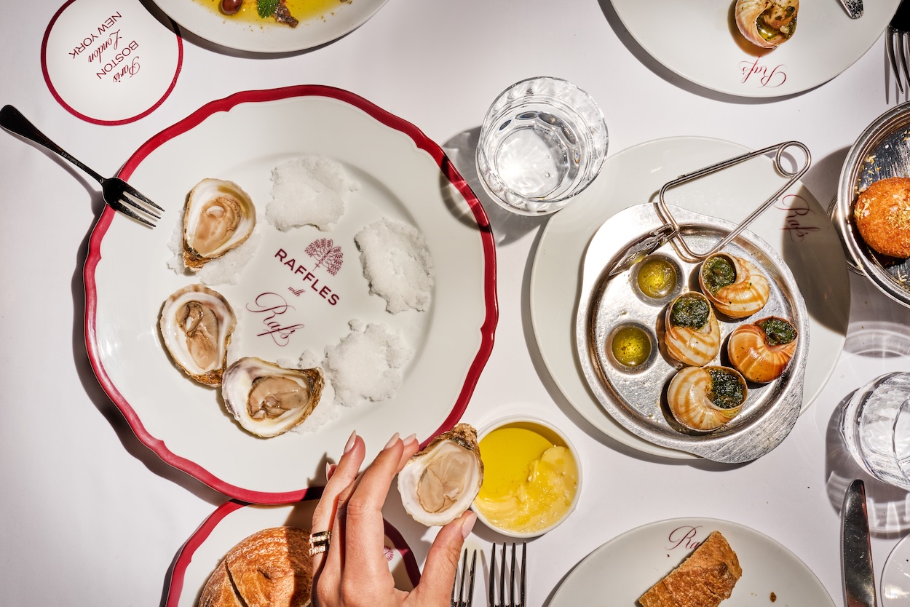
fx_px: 1112
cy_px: 298
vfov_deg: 30.5
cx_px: 450
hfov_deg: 44.5
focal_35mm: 44
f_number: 14
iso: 200
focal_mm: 43
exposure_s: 1/125
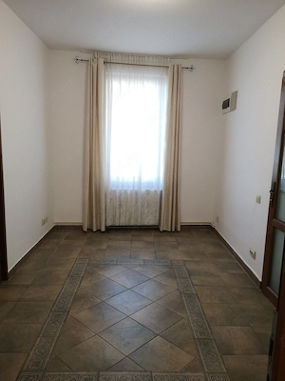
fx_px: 296
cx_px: 142
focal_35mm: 27
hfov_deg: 51.4
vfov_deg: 65.3
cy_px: 190
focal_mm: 3.95
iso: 80
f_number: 1.8
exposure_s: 1/50
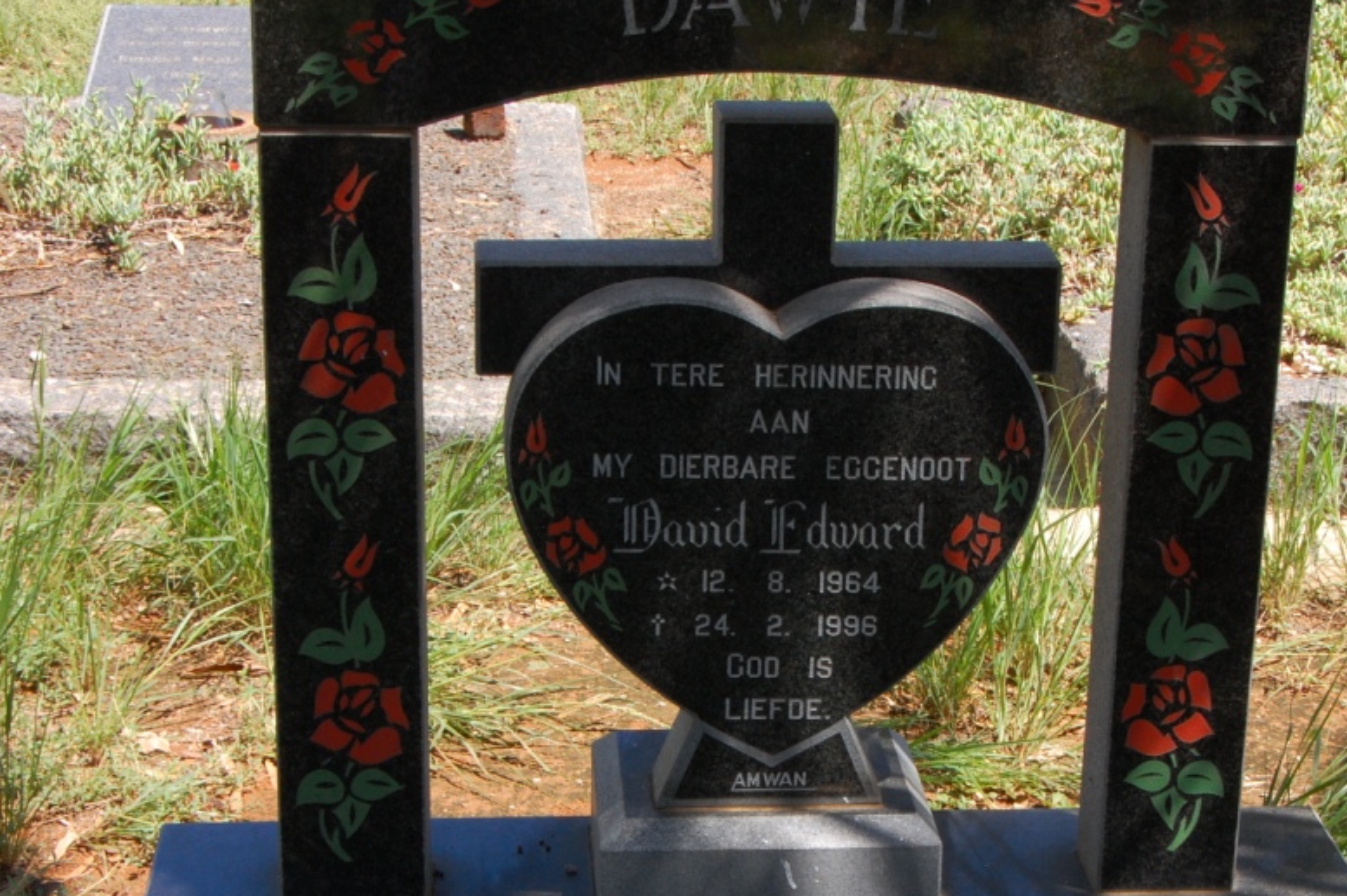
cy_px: 521
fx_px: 3103
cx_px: 846
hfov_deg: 24.4
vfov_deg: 16.4
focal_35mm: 83
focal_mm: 42
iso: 400
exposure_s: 1/60
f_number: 18
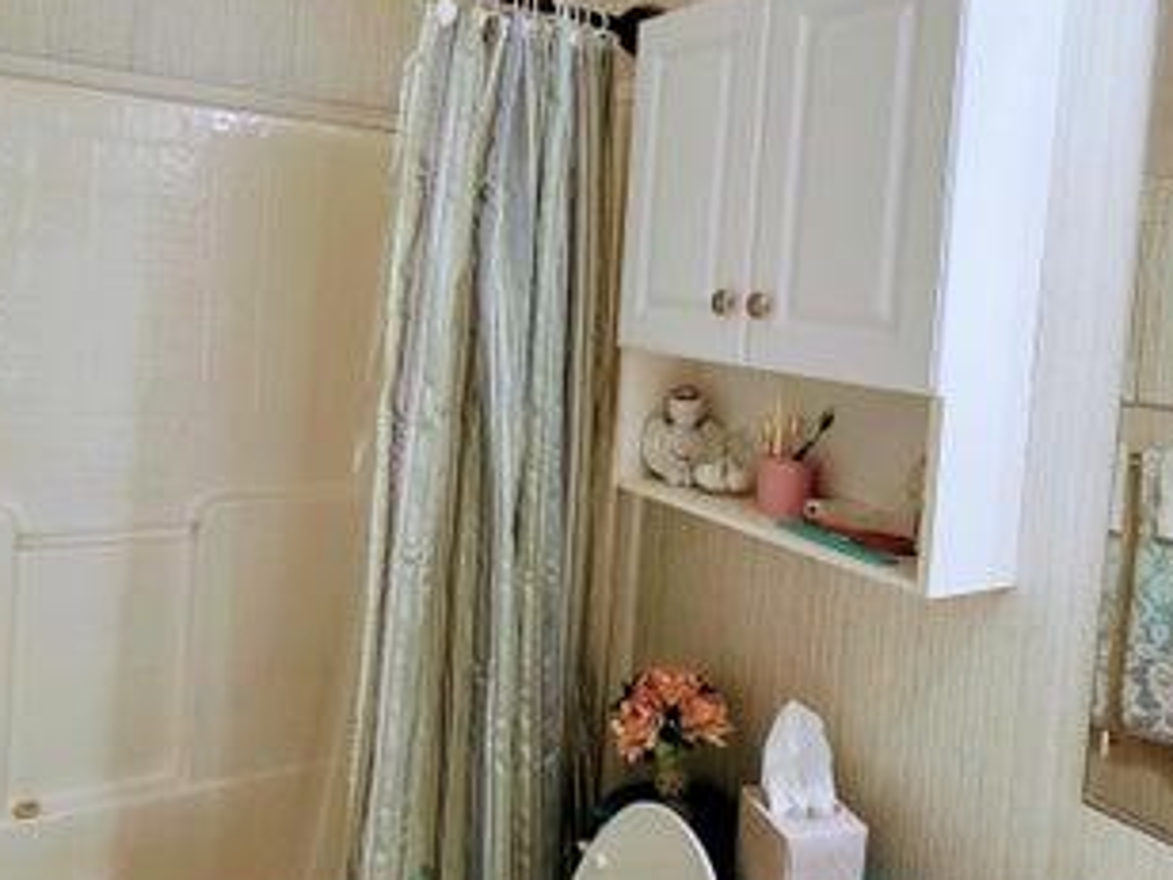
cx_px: 560
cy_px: 320
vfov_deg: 50.7
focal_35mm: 27
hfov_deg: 65.3
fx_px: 915
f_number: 2.2
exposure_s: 1/60
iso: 200
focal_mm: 2.2
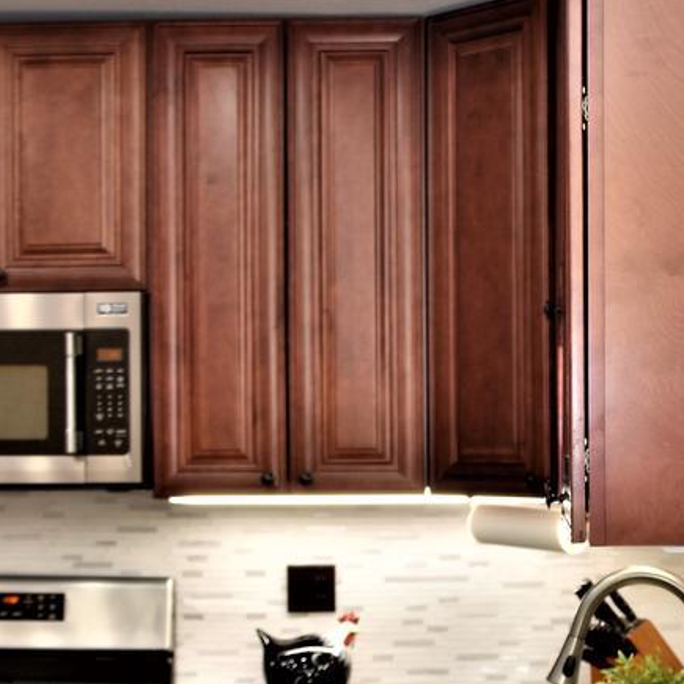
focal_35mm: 81
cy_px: 454
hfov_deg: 21.1
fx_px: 1811
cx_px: 549
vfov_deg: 21.3
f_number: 4
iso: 200
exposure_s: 1/60
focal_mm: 18
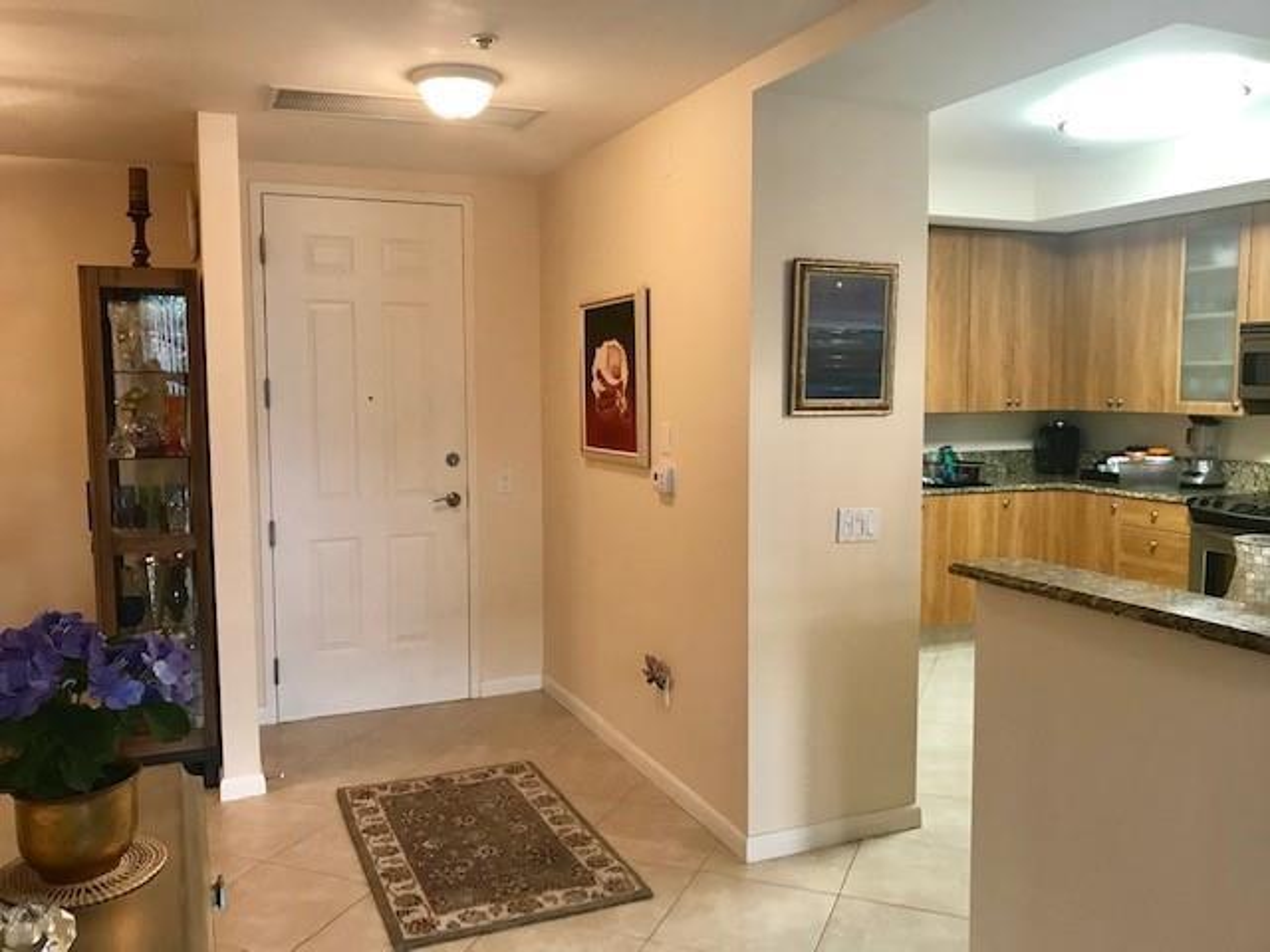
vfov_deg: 49.7
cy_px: 476
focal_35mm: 28
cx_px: 635
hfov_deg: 63.4
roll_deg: -0.1
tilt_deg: -4.7
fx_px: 1027
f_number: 1.8
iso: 40
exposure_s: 1/15
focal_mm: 3.99
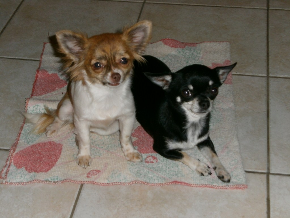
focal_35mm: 76
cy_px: 109
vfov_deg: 19.4
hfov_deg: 25.7
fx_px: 637
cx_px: 145
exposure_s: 1/60
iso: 125
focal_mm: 13.4
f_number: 5.2
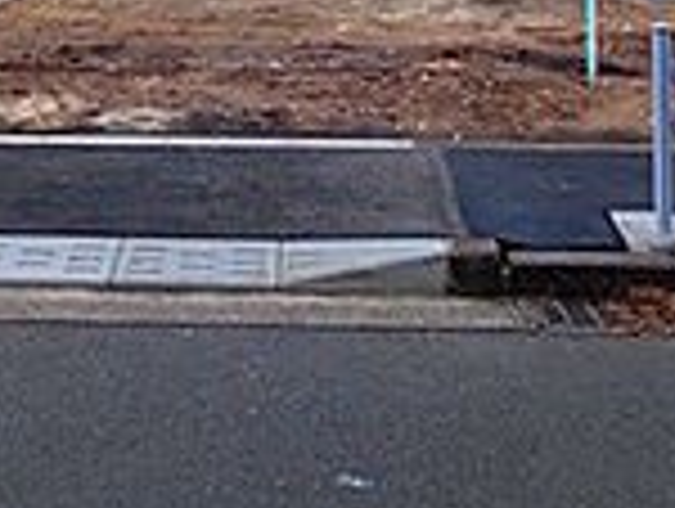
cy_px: -157
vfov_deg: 23.1
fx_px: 1094
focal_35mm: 56
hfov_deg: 34.3
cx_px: 297
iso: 51
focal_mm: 1.83
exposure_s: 1/2237
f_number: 2.2
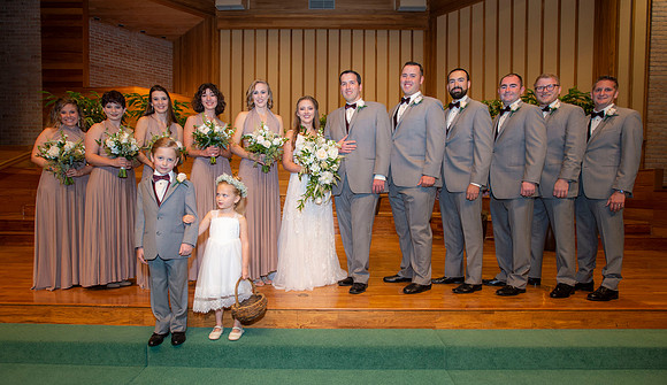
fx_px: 392
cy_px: 212
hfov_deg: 80.7
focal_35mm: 22
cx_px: 326
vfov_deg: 52.2
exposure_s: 1/160
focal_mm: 19
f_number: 3.5
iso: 800
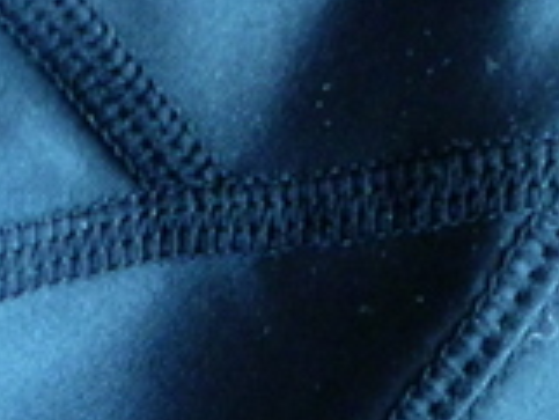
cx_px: 285
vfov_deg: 13.2
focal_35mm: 108
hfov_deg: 18.2
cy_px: -156
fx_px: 1745
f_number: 3.3
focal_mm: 5.2
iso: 400
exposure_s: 1/8
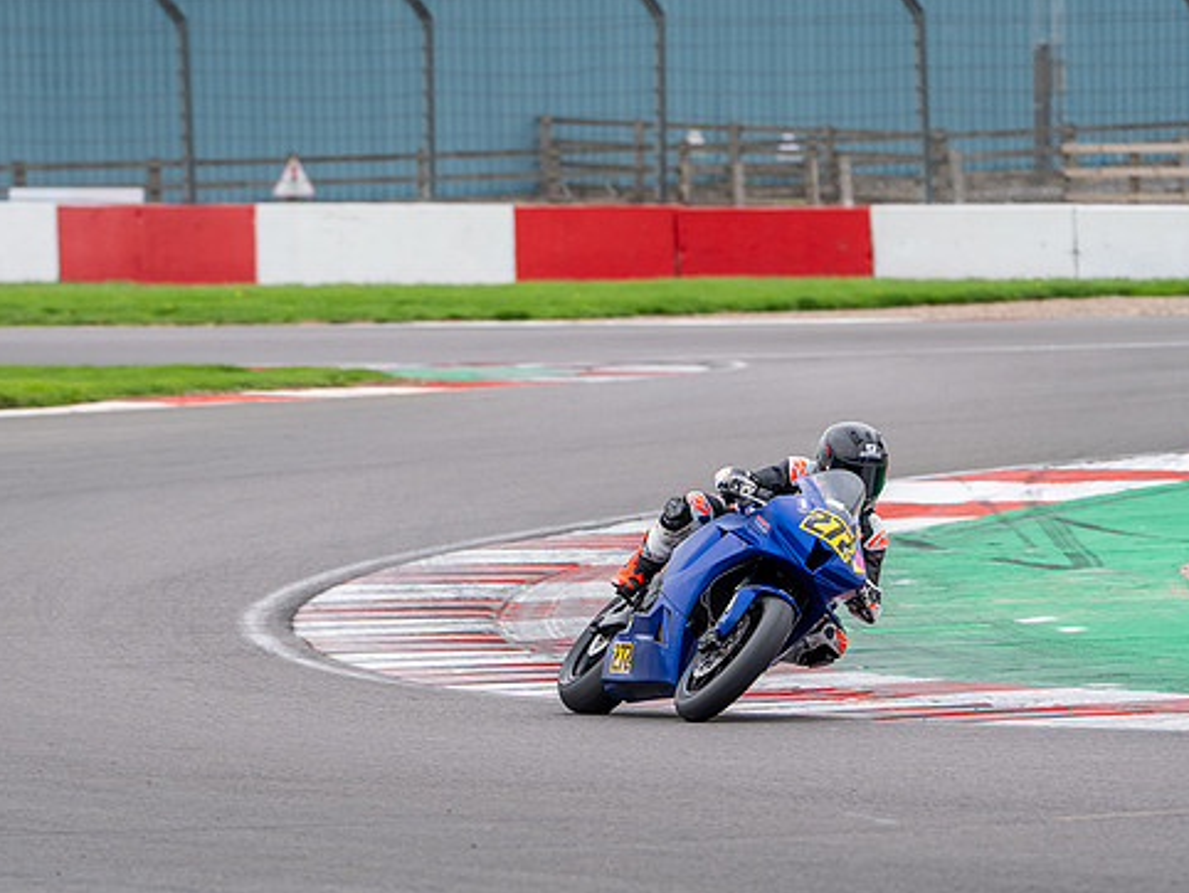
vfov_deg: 4.4
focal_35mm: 340
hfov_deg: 5.8
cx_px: 555
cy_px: 475
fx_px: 11684
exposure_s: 1/500
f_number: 4.5
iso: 160
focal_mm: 215
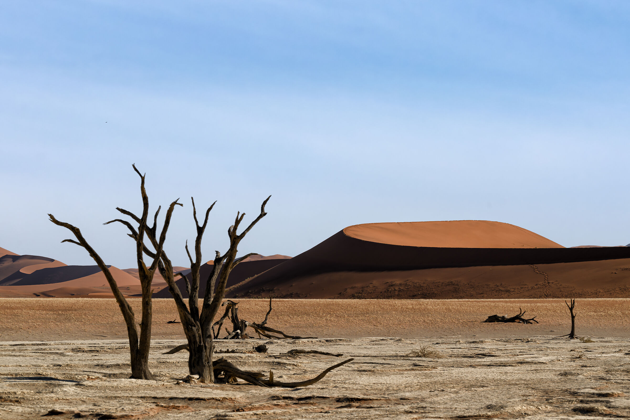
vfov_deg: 11.0
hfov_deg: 16.4
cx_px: 315
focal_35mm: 125
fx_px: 2187
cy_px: 210
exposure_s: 1/320
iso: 64
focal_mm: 125
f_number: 9
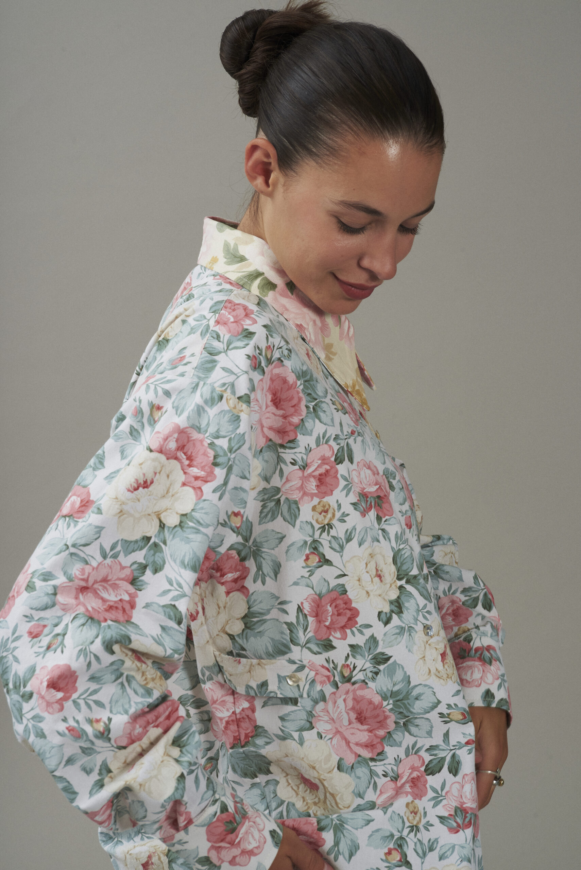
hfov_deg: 14.9
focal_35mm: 92
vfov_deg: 22.1
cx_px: 290
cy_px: 435
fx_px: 2225
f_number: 13
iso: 200
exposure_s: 1/160
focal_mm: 92
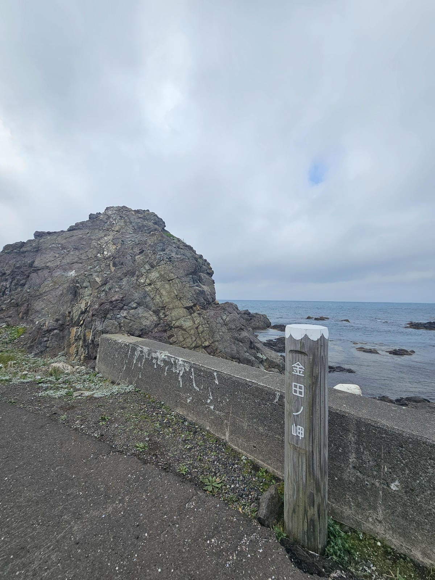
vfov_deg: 106.2
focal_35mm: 13
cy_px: 290
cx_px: 218
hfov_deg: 89.9
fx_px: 218
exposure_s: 1/3282
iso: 50
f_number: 2.2
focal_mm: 2.2
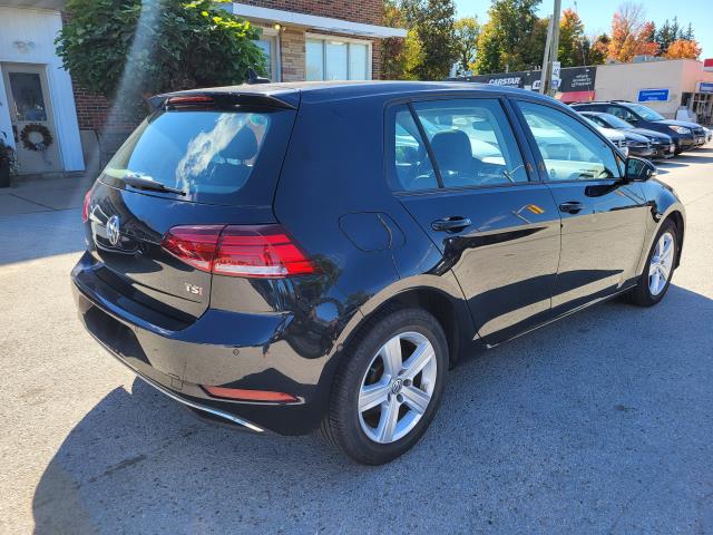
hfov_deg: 67.3
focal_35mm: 26
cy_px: 268
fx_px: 536
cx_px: 356
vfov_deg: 53.1
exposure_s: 1/616
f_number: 1.8
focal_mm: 5.4
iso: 40
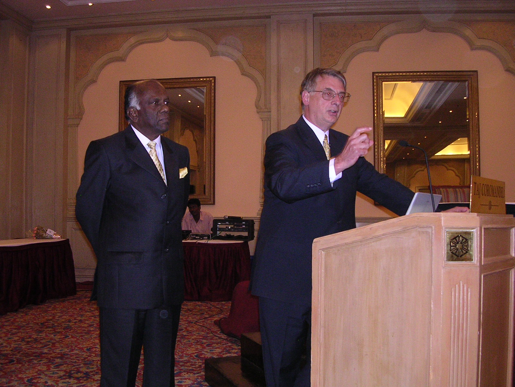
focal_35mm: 38
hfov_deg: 49.0
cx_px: 258
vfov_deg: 37.7
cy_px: 194
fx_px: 565
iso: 344
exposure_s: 1/60.1
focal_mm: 5.8
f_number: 2.8
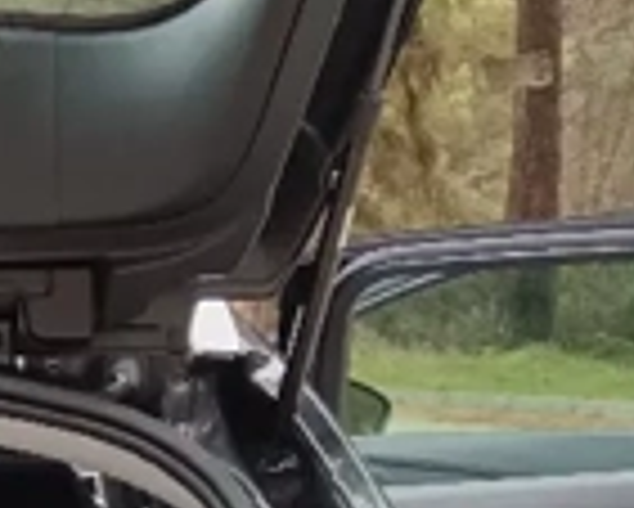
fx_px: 2103
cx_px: -351
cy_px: 683
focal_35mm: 112
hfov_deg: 15.6
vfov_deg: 13.2
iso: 324
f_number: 1.9
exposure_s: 1/60.2
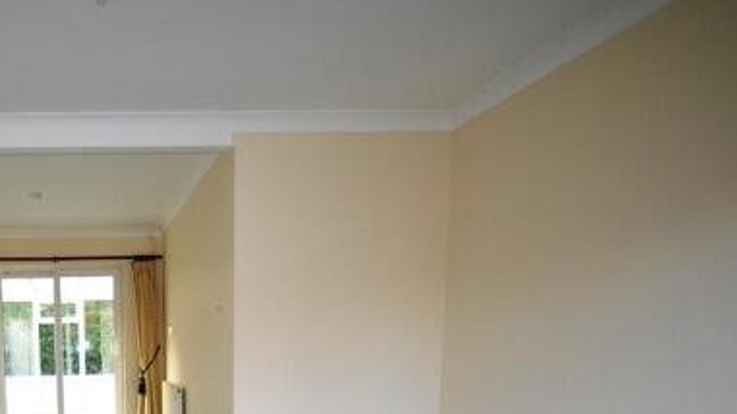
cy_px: 411
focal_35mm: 27
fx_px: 527
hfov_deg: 61.7
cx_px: 109
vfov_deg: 38.2
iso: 900
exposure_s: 1/60
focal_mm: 10
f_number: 4
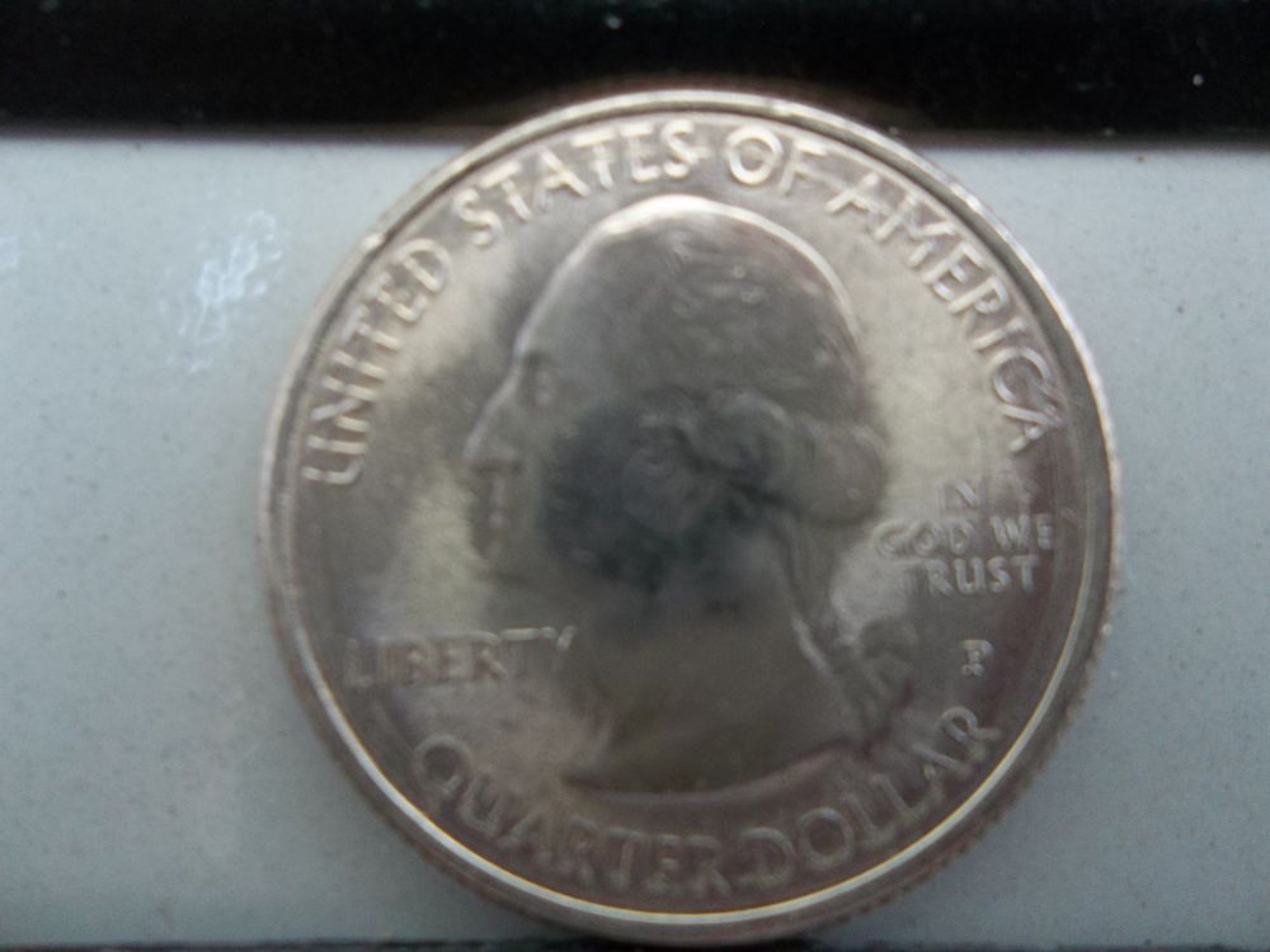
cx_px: 635
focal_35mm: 27
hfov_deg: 65.3
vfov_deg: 51.4
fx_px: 991
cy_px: 476
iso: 143
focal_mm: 4.9
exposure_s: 1/30
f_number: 3.5
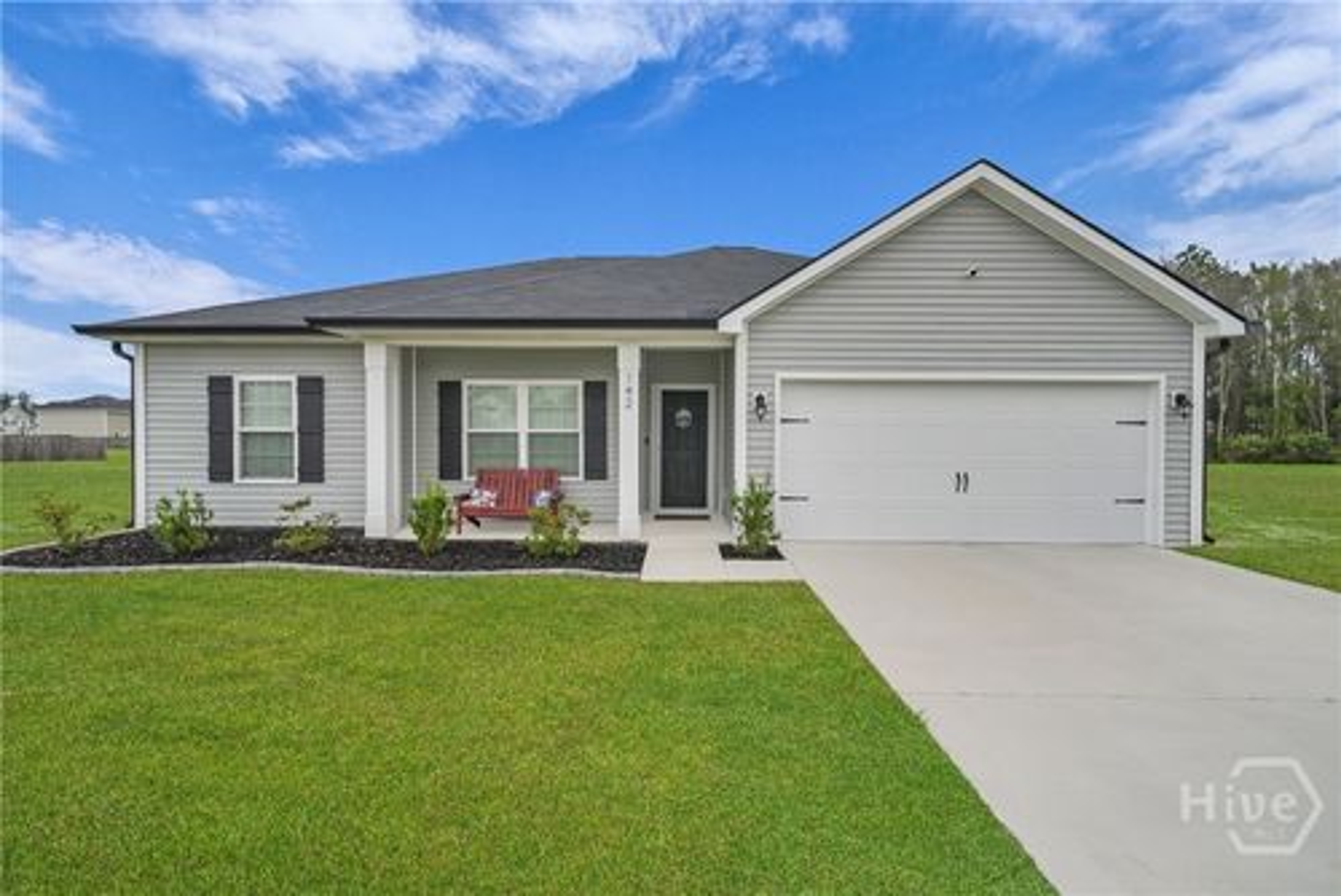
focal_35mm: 16
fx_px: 596
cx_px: 670
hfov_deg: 96.7
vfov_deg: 73.8
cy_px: 448
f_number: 9
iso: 320
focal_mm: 16
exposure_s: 1/320
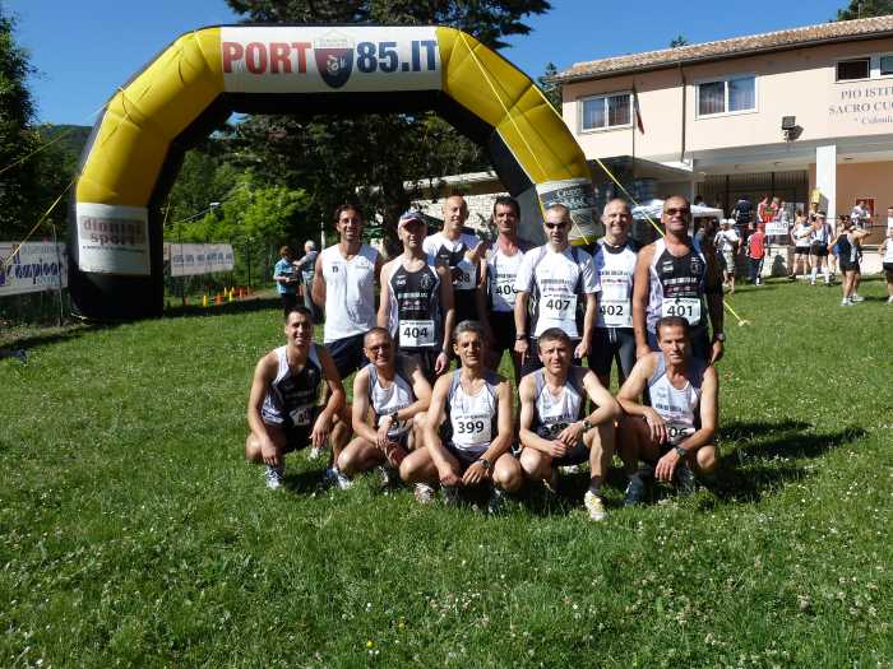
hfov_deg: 61.7
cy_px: 334
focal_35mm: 29
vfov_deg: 48.2
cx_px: 446
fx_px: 748
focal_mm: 4.7
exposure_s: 1/500
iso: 80
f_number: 4.5
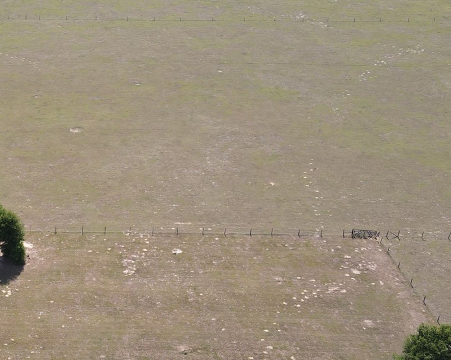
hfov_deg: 33.2
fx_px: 721
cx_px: 58
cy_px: 202
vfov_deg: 28.1
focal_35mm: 54
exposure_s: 1/350
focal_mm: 4.5
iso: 100
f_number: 2.8
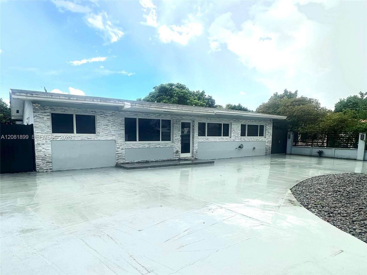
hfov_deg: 102.1
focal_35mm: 14
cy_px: 138
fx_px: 148
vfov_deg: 85.7
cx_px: 184
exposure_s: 1/1642
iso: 40
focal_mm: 2.22
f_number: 2.2
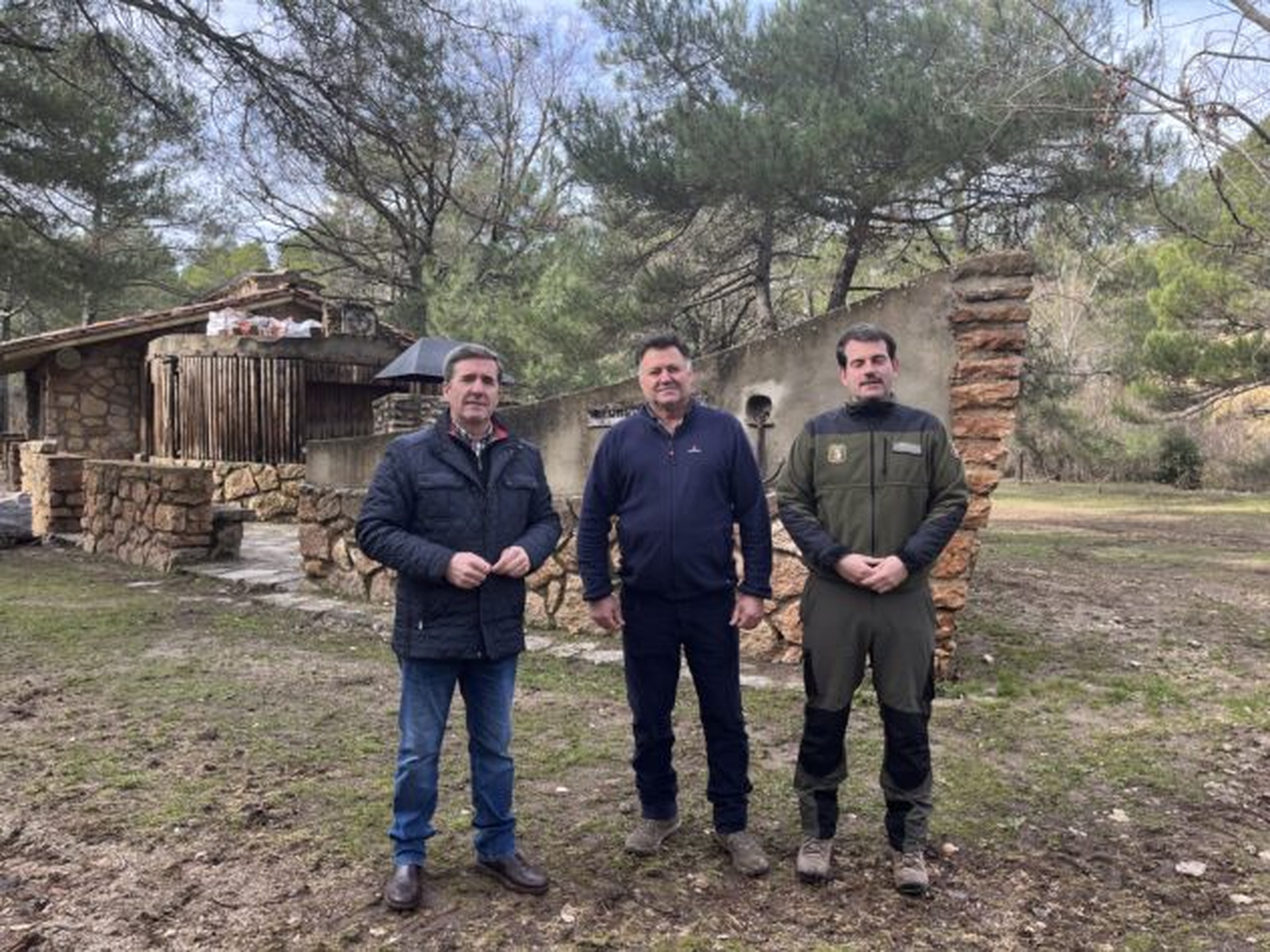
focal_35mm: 26
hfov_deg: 67.3
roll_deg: -2.1
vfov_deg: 53.1
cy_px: 476
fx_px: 954
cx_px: 635
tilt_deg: -2.2
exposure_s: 1/353
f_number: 1.6
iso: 50
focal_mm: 5.1
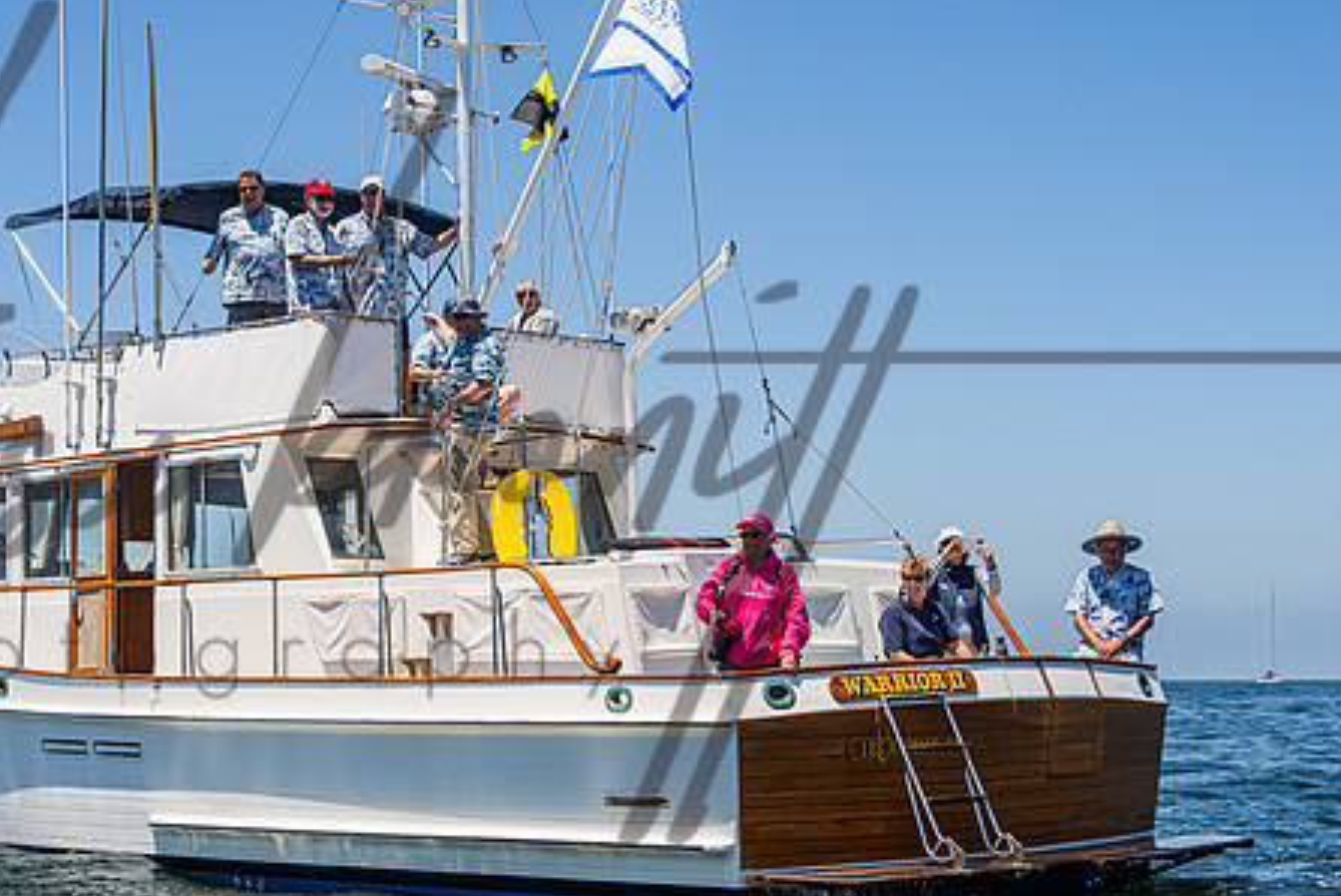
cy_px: 490
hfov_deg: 31.3
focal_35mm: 64
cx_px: 500
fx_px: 2385
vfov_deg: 21.3
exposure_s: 1/1600
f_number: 8
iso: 400
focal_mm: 44
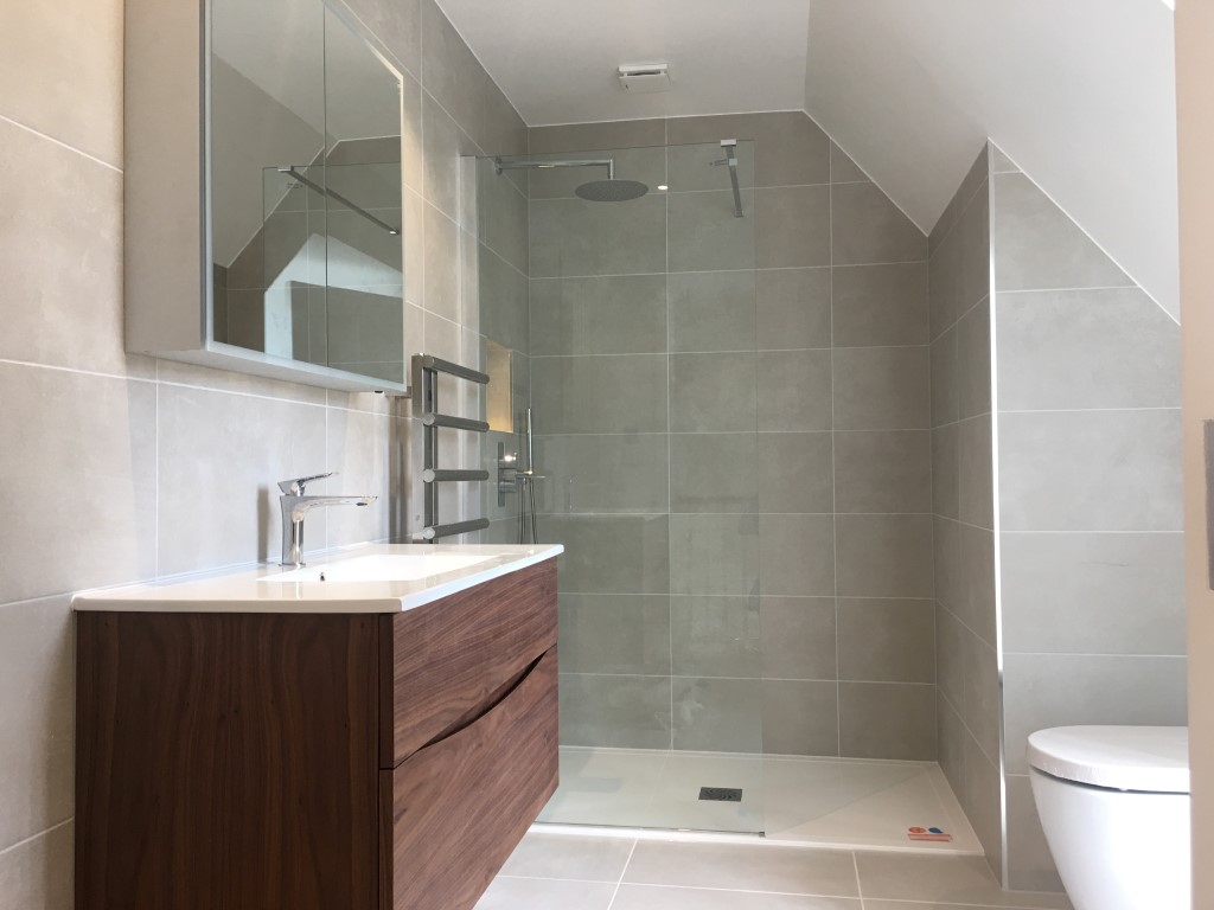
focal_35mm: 29
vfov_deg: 48.2
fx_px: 1017
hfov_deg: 61.7
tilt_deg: +3.2
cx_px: 607
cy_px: 455
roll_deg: +0.5
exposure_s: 1/33
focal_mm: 4.15
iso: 40
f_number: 2.2
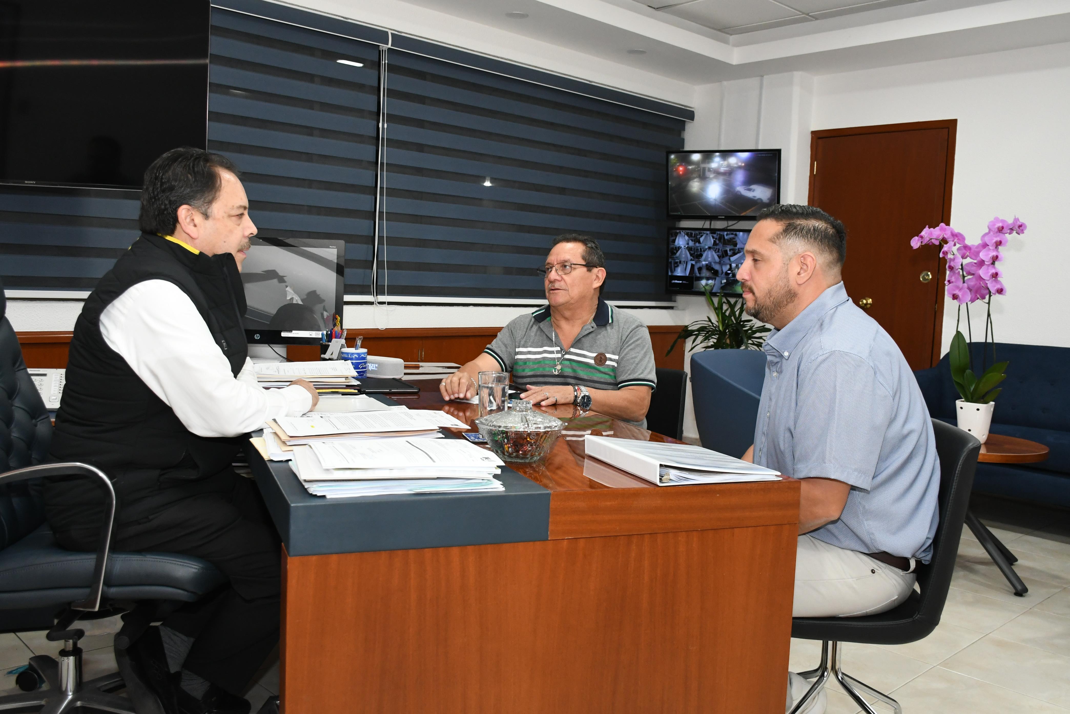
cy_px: 357
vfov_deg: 40.0
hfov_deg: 57.2
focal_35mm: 33
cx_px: 535
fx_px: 981
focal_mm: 22
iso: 2000
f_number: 5
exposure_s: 1/100
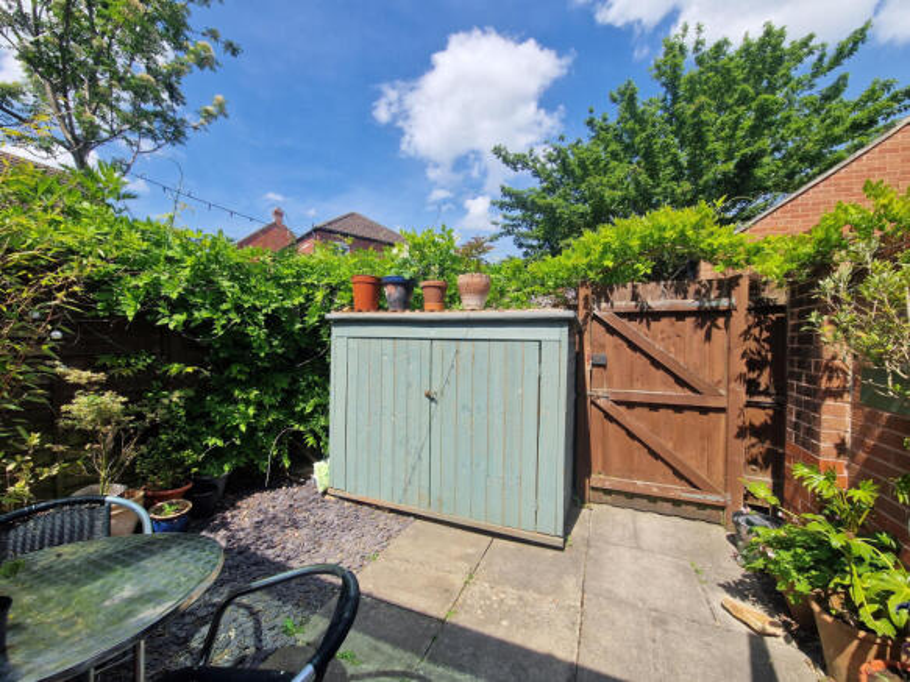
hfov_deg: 106.2
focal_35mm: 13
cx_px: 455
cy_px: 341
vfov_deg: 89.9
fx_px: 342
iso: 50
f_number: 2.2
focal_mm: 2.2
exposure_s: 1/1836
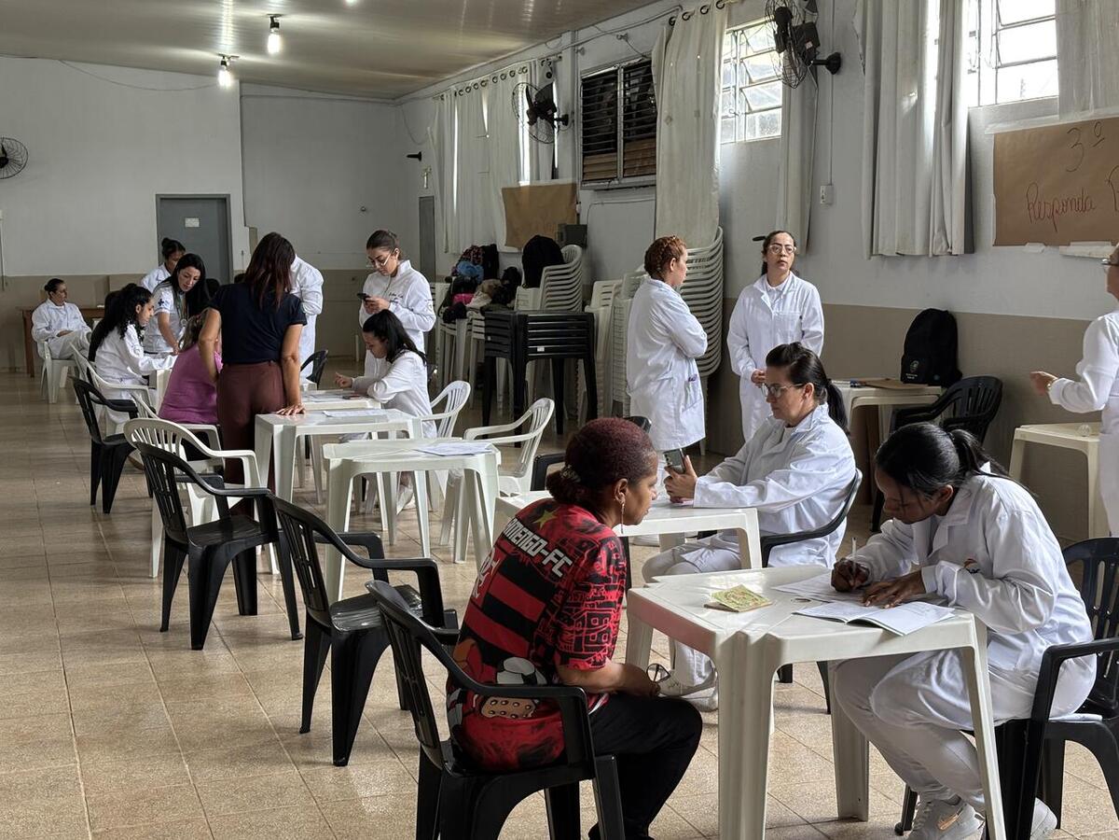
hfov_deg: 36.8
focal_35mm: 52
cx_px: 560
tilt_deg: -5.8
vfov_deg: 28.0
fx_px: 1681
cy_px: 420
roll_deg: +0.9
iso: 40
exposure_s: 1/60
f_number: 1.6
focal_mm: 5.96
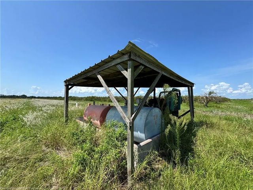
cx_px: 126
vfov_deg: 85.7
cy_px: 95
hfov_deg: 102.1
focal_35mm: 14
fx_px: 102
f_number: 2.2
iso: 50
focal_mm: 2.22
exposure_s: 1/1600
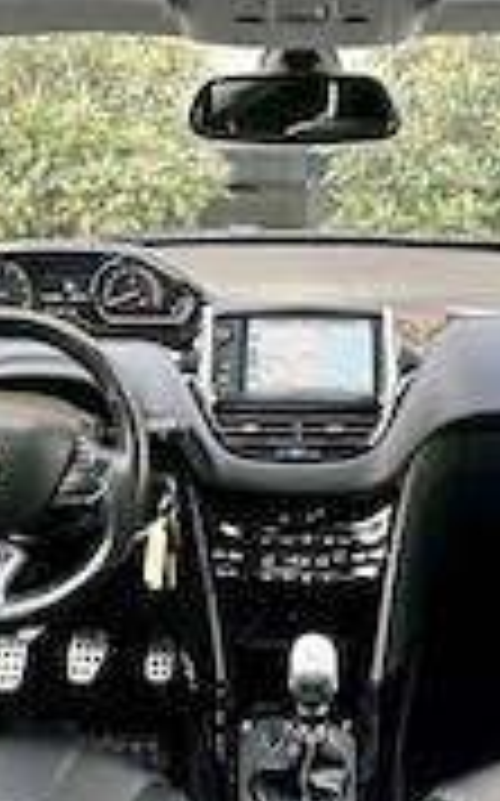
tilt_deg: -2.0
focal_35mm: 50
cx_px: 284
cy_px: 108
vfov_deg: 38.1
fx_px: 1092
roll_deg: -0.8
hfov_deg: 25.8
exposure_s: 1/100
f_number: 2.2
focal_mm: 2.22
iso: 80
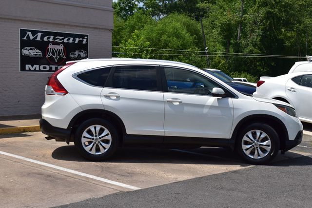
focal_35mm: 57
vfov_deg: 23.8
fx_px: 494
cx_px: 156
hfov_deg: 35.1
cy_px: 104
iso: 220
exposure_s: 1/500
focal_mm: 38
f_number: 11
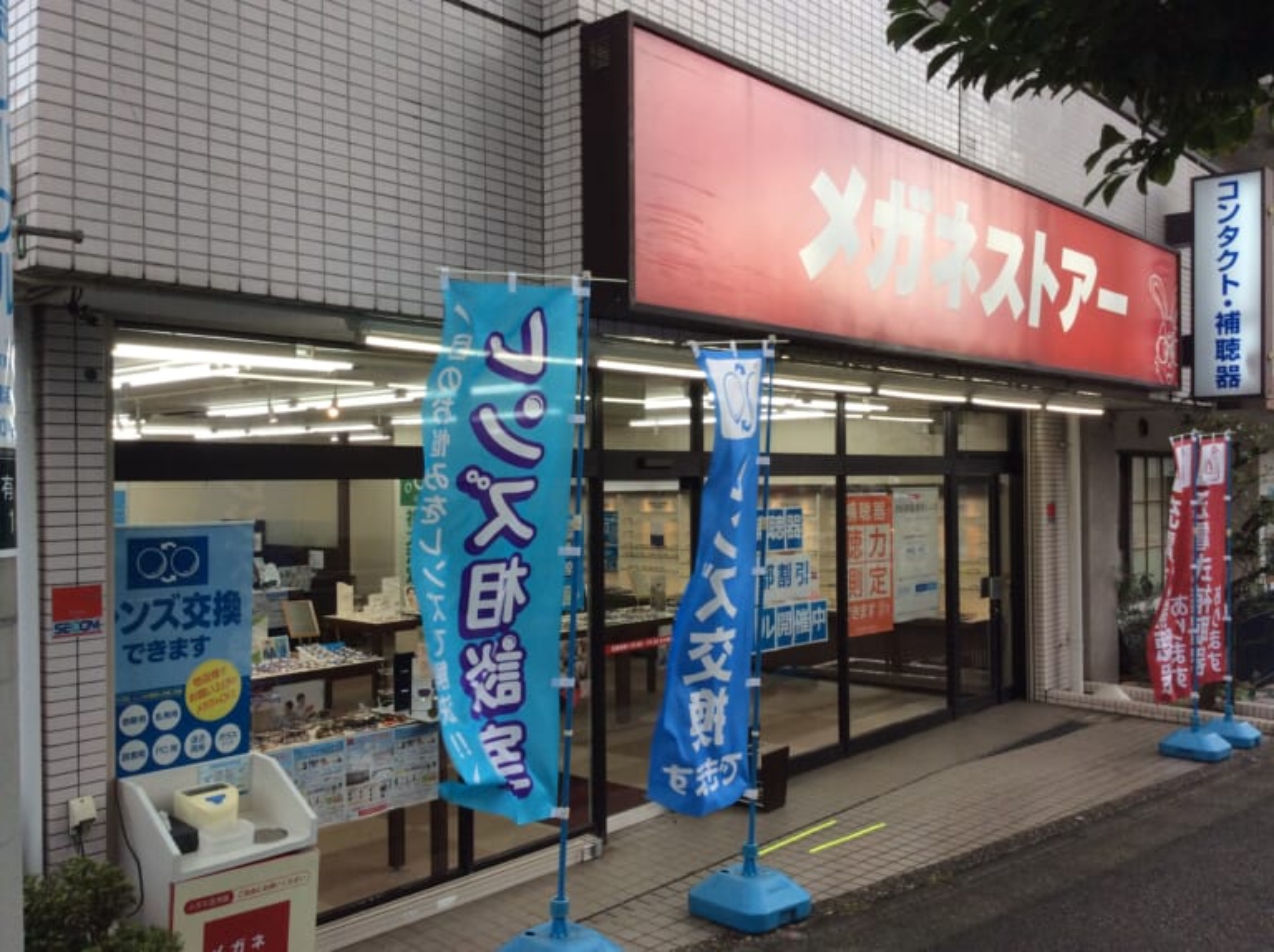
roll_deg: +2.6
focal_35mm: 32
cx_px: 637
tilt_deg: +0.1
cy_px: 476
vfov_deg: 44.1
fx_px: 1176
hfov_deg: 56.9
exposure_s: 1/100
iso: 40
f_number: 2.4
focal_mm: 3.3
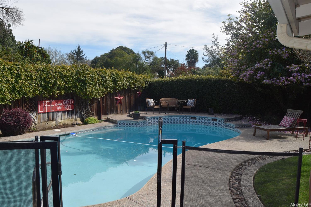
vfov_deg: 47.9
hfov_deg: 67.4
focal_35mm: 27
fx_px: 233
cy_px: 104
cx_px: 156
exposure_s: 1/200
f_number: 7.1
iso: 100
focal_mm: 18
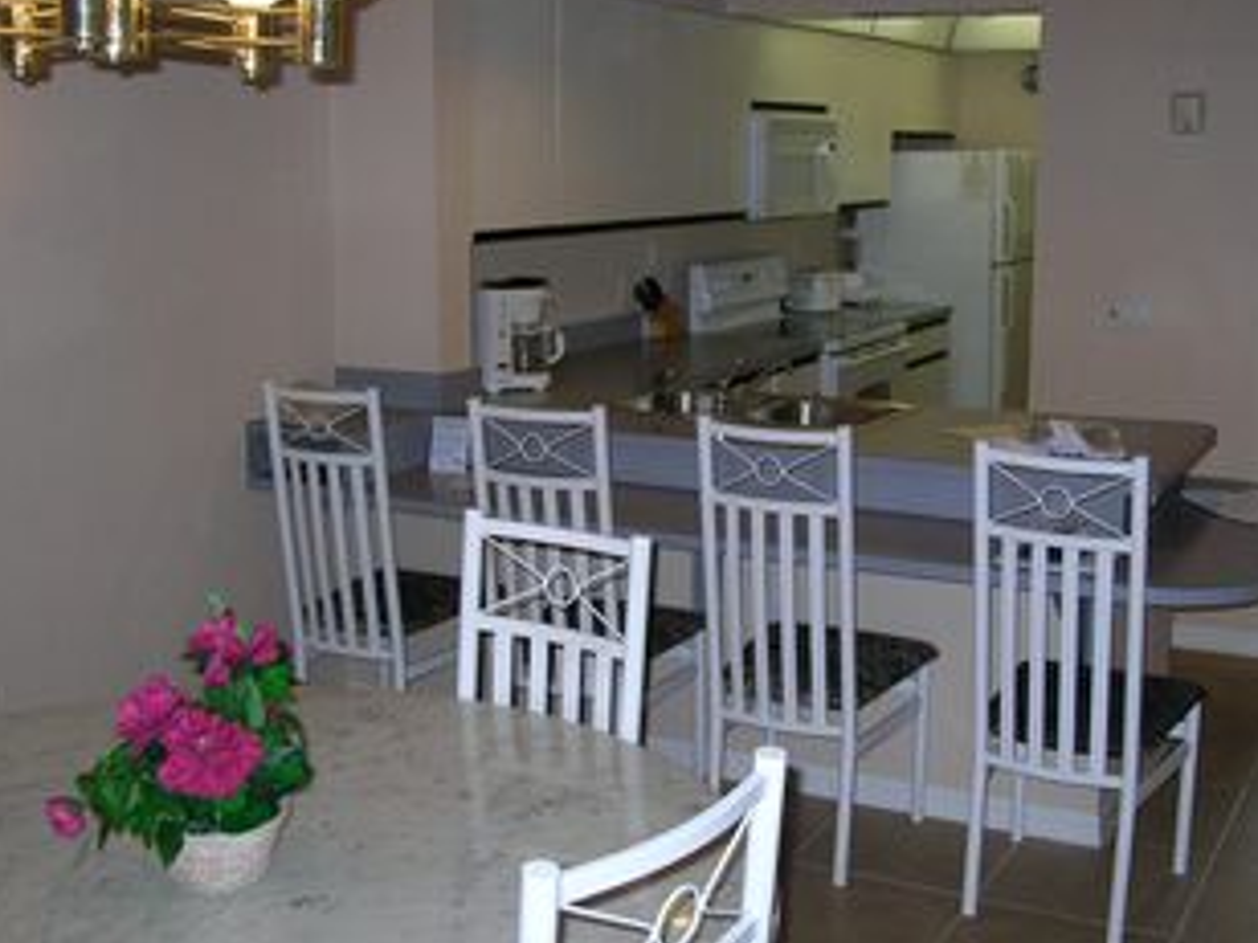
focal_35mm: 43
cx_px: 727
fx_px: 1563
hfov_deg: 43.7
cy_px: 465
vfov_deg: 33.6
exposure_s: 1/60.1
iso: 50
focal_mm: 6
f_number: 2.7
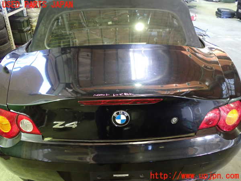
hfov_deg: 60.0
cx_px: 120
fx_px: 209
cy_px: 90
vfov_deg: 46.8
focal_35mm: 30
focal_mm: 5.4
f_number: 2.3
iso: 800
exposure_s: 1/25
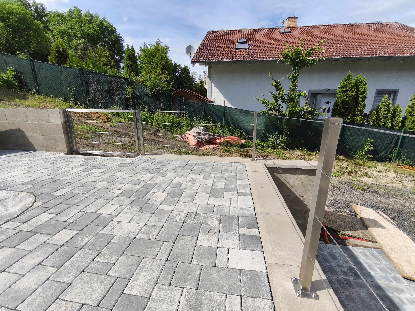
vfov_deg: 81.7
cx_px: 208
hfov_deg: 98.2
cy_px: 156
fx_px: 180
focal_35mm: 15
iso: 50
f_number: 2.2
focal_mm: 1.91
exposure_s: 1/1082
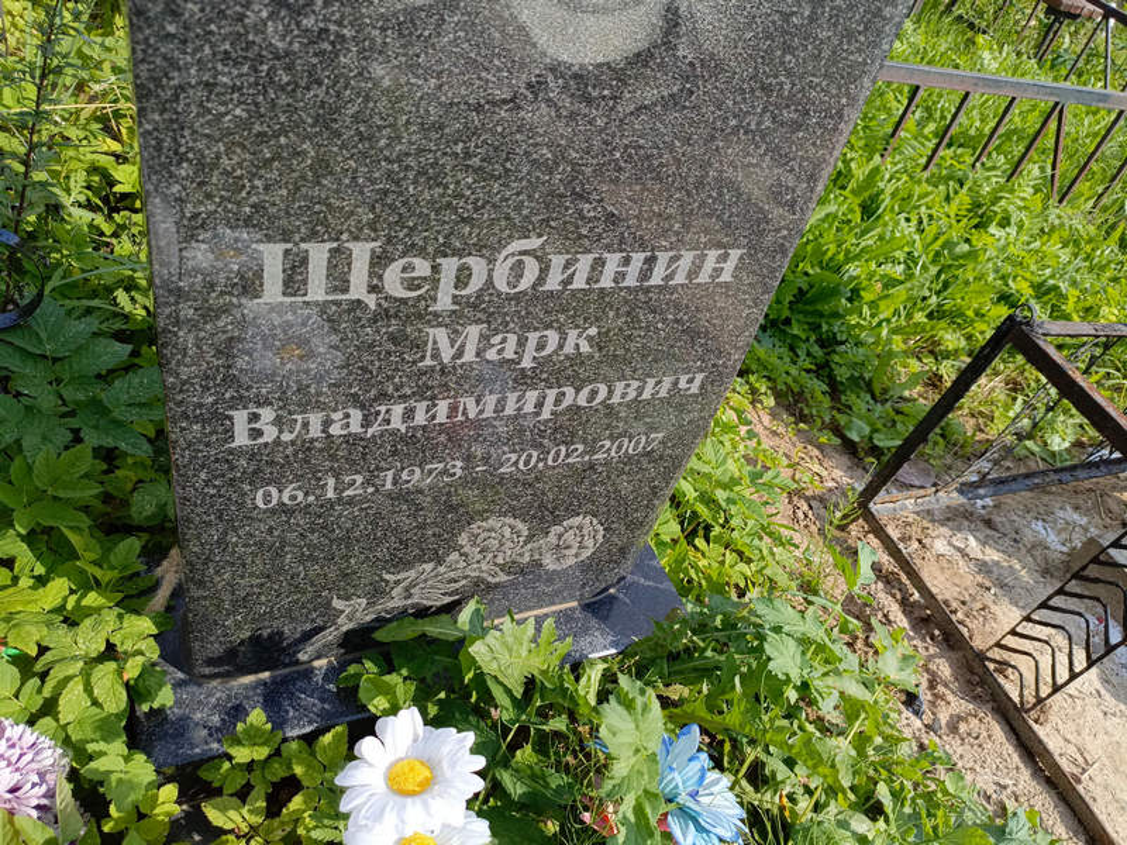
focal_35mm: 25
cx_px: 564
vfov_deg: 54.9
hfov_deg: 69.4
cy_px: 422
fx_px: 814
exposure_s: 1/867
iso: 117
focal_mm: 4.76
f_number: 1.69
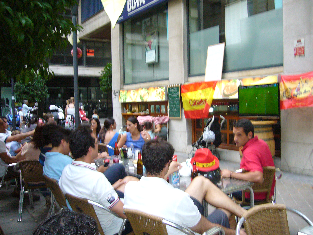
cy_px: 118
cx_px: 156
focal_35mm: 35
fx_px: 316
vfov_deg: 40.7
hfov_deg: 52.6
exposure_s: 1/30
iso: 200
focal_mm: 5.8
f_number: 2.8
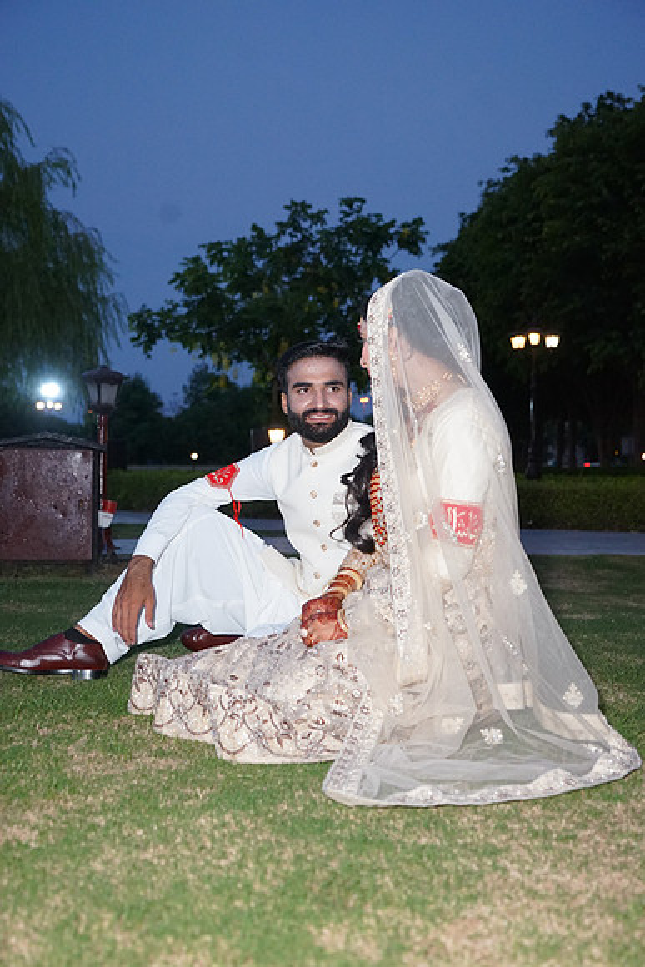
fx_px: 1155
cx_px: 322
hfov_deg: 31.2
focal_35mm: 43
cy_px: 484
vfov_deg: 45.4
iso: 3200
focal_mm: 43
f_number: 4
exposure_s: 1/200
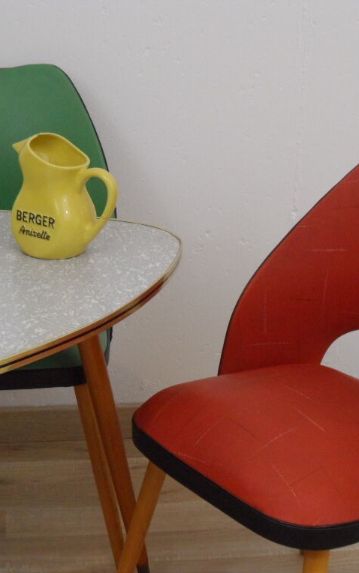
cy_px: 286
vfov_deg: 29.0
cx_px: 194
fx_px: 1111
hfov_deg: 18.4
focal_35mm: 71
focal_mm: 9.3
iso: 400
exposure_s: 1/30
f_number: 4.7
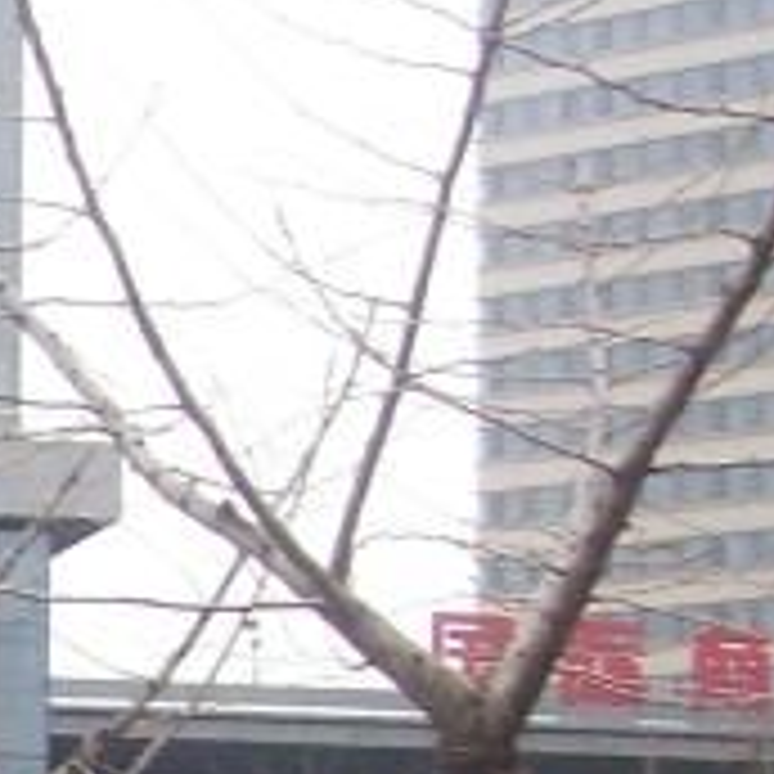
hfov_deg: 8.7
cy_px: 1125
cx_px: -828
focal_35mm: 189
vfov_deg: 9.0
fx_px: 4781
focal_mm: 6
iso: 140
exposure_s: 1/64
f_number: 2.7
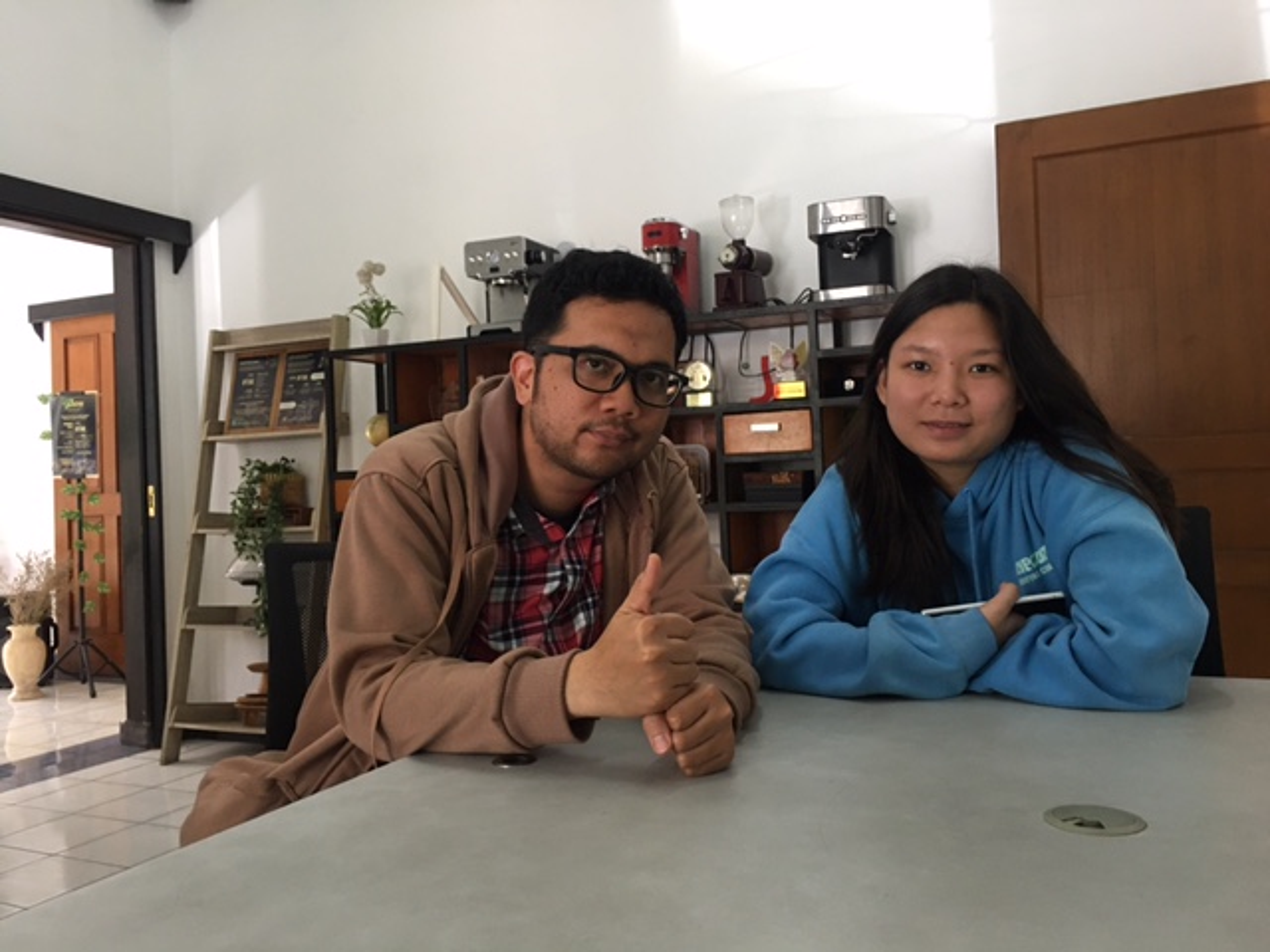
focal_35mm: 29
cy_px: 476
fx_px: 1064
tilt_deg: +1.2
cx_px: 635
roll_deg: +1.9
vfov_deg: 48.2
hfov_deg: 61.7
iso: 80
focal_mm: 4.15
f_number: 2.2
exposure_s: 1/17
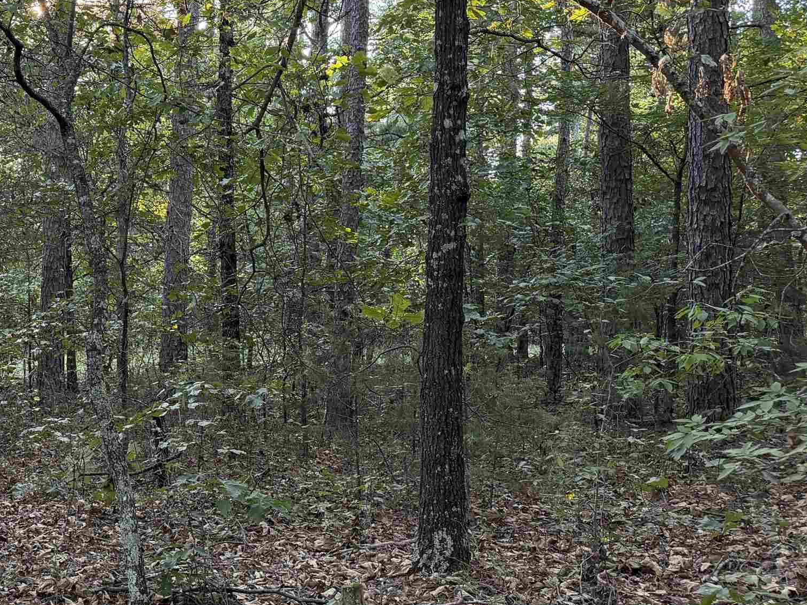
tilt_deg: +3.0
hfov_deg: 36.1
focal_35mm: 49
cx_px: 50
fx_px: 1142
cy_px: 286
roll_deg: -0.4
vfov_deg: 29.7
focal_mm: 6.76
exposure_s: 1/118
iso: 200
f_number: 1.78
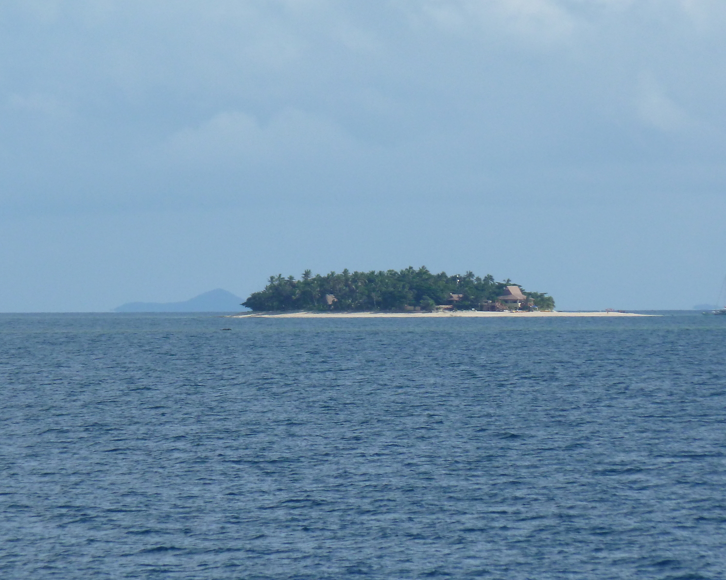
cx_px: 346
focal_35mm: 417
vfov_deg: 3.7
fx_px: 8959
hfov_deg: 4.6
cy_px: 291
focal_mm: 49.2
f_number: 5.6
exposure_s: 1/1000
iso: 200
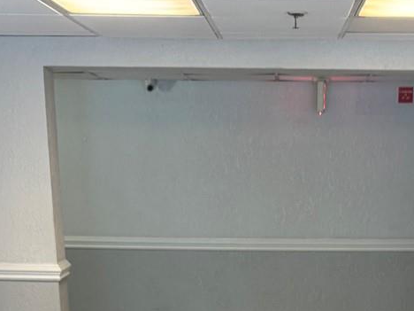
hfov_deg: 23.7
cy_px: 498
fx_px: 981
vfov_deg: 16.1
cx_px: 280
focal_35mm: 82
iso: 160
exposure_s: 1/60
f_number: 1.78
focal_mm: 6.76
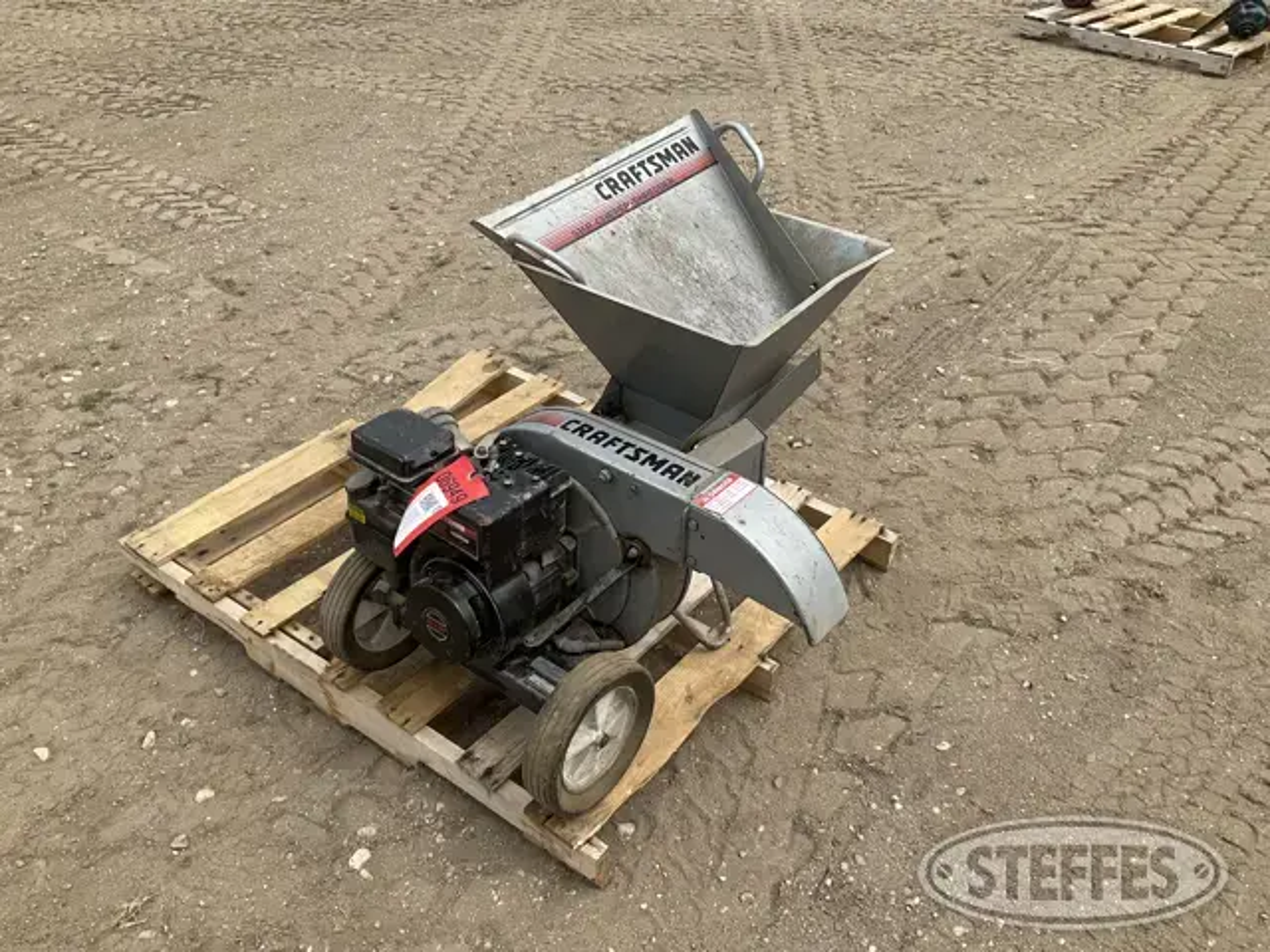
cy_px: 476
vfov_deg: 48.2
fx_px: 1064
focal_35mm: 29
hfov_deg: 61.7
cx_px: 635
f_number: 1.8
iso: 25
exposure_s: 1/1912
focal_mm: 3
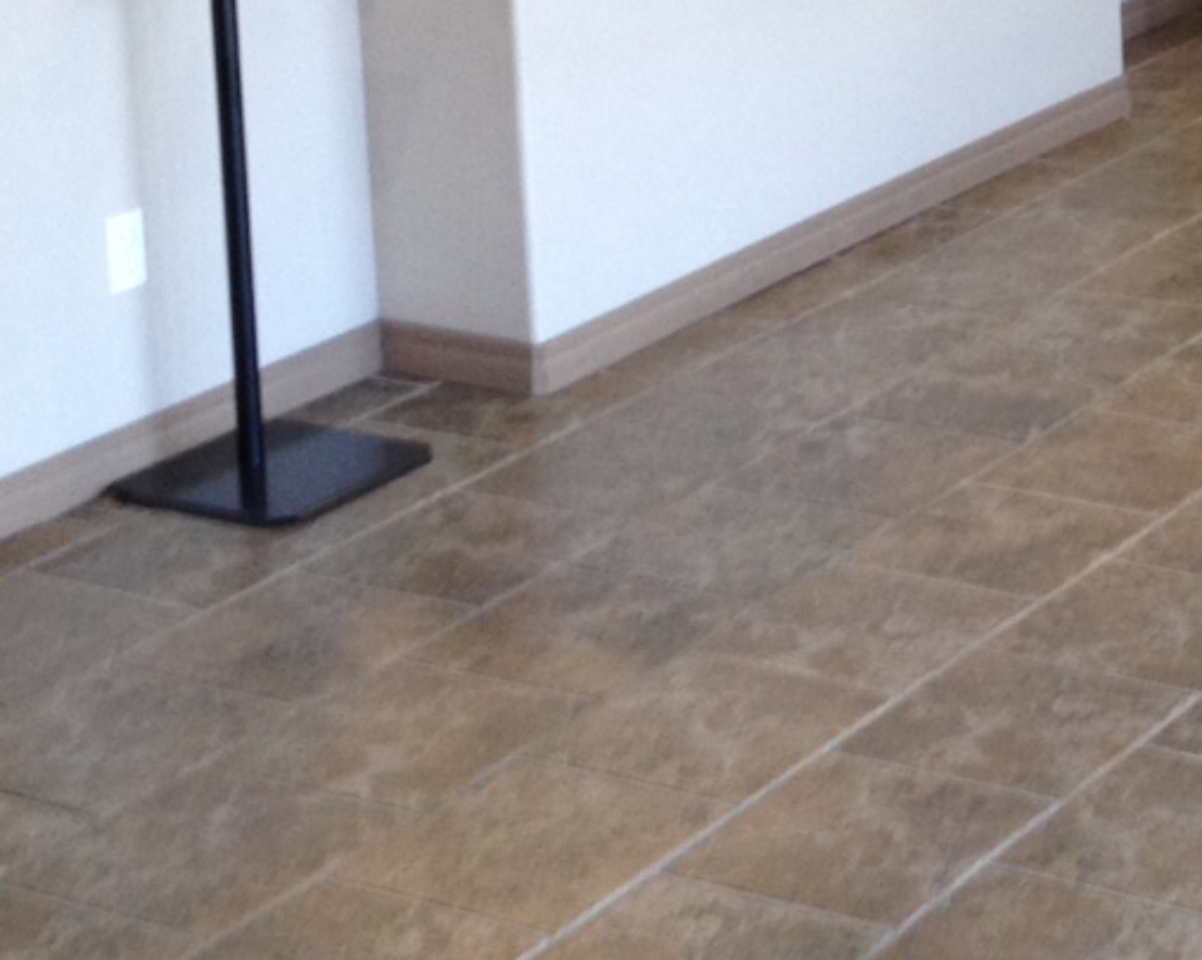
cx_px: 1216
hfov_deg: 17.1
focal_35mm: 110
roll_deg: +1.3
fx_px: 3911
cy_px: -137
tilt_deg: -11.5
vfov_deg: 13.7
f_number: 2.4
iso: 100
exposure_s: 1/20
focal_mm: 4.28
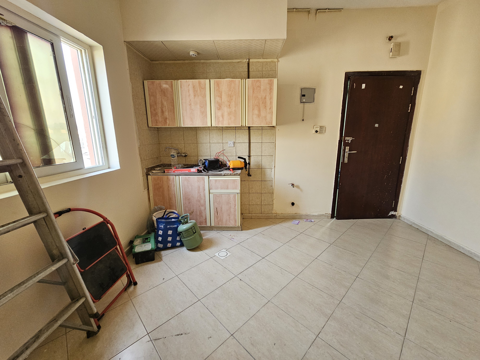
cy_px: 180
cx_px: 240
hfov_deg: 106.2
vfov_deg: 89.9
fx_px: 180
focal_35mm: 13
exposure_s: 1/33.3
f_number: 2.2
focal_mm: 2.2
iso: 320
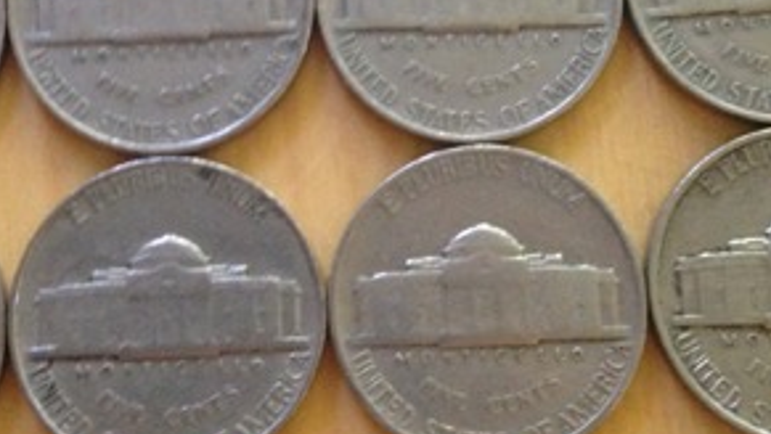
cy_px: 50
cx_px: 350
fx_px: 1616
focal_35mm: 79
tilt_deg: -80.2
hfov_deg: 26.8
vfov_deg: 15.2
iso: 250
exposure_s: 1/20
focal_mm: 4.12
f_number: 2.4
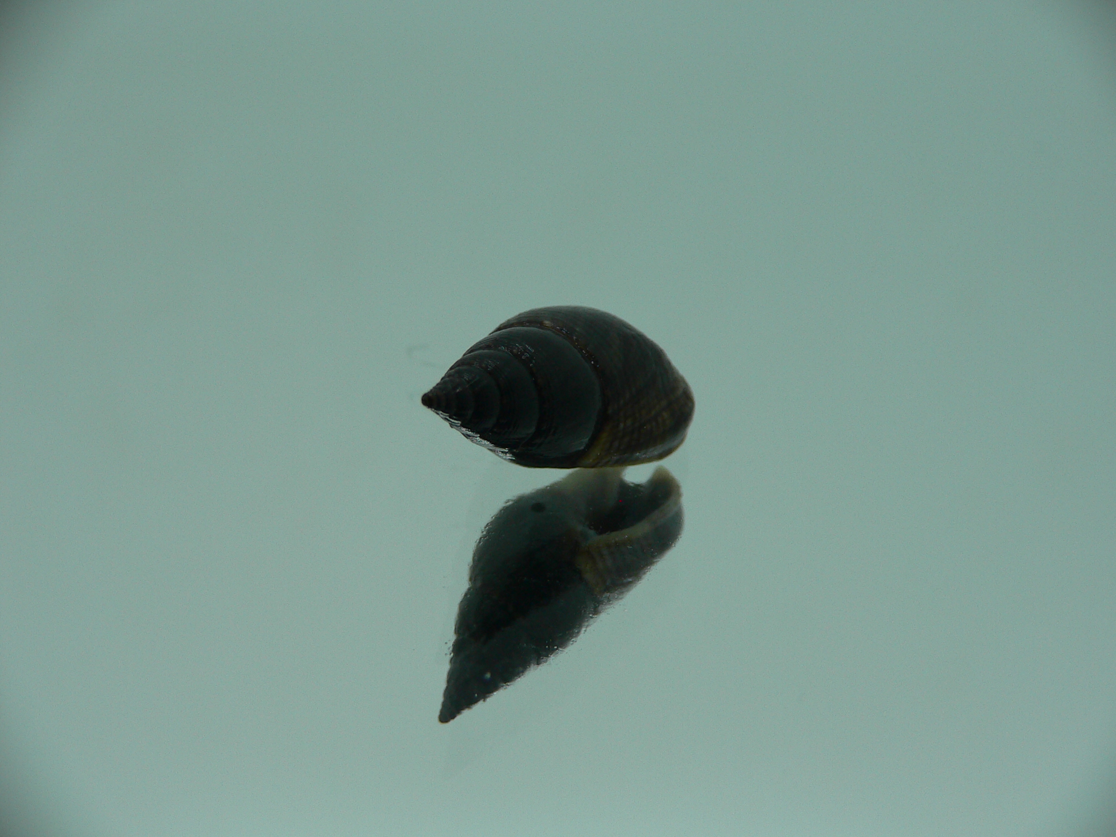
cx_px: 558
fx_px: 1128
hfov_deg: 52.6
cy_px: 418
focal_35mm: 35
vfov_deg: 40.7
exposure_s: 1/80
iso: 80
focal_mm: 4.6
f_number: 2.8
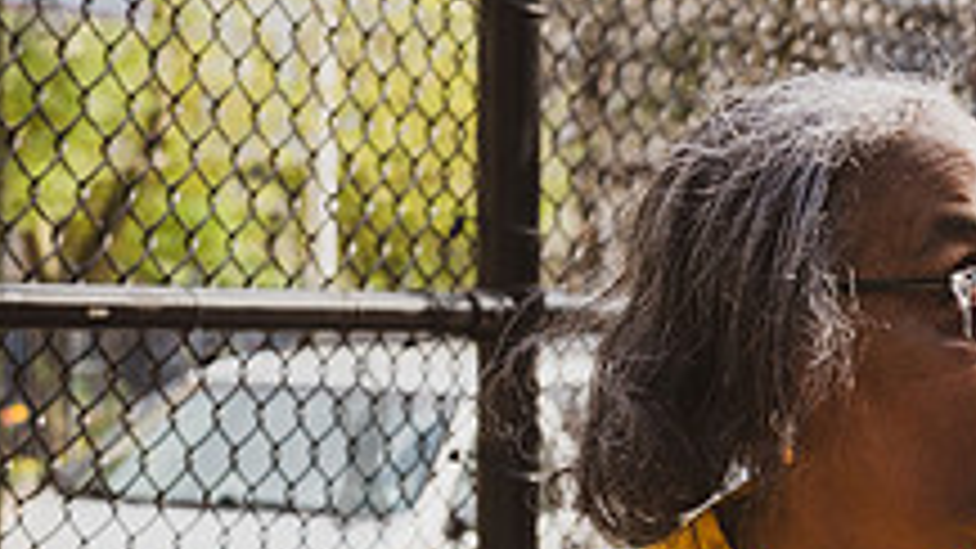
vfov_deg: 8.5
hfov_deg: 15.1
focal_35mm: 141
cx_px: 780
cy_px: 631
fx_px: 3649
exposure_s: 1/500
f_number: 4.5
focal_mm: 43
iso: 200
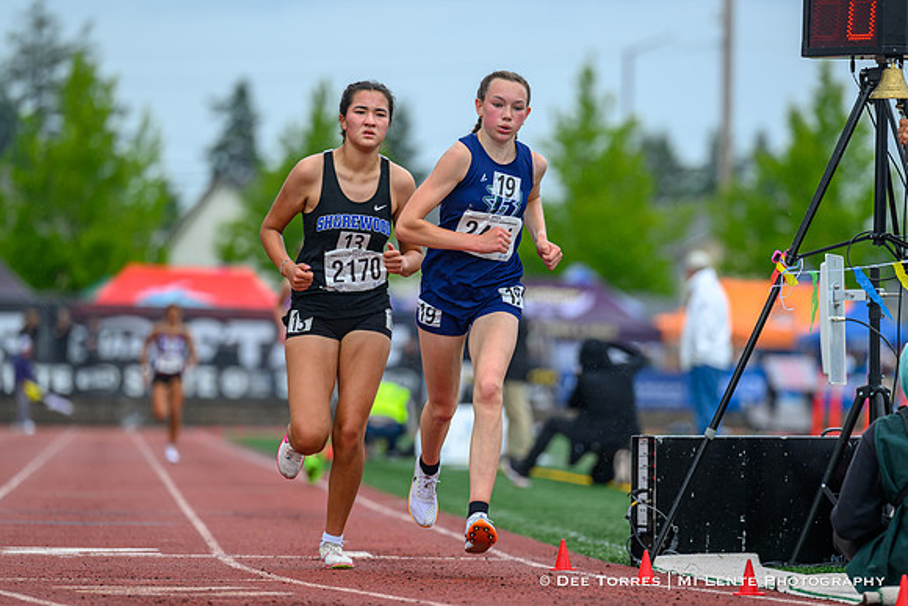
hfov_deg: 7.6
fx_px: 6797
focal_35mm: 269
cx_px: 484
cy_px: 297
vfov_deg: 5.1
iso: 125
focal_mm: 200
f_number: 3.2
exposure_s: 1/1600
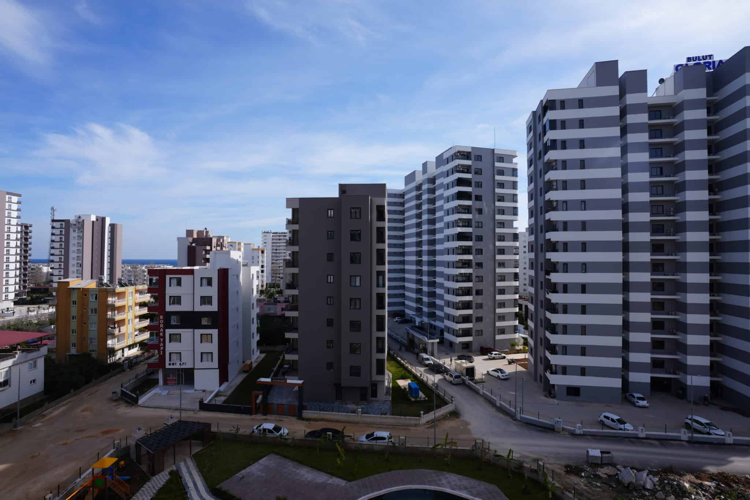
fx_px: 354
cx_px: 375
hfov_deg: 93.3
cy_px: 250
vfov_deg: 70.4
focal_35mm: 17
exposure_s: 1/160
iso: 100
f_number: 10
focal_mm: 17
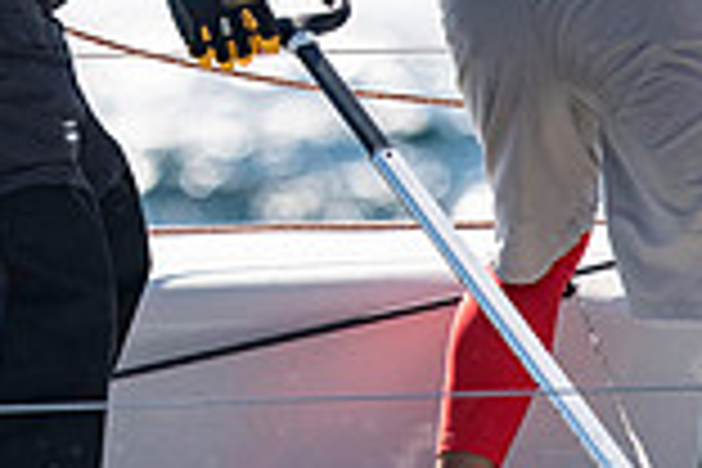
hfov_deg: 1.2
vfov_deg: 0.8
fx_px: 32543
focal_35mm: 1669
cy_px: -277
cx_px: 76
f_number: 5
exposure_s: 1/3200
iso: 320
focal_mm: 300
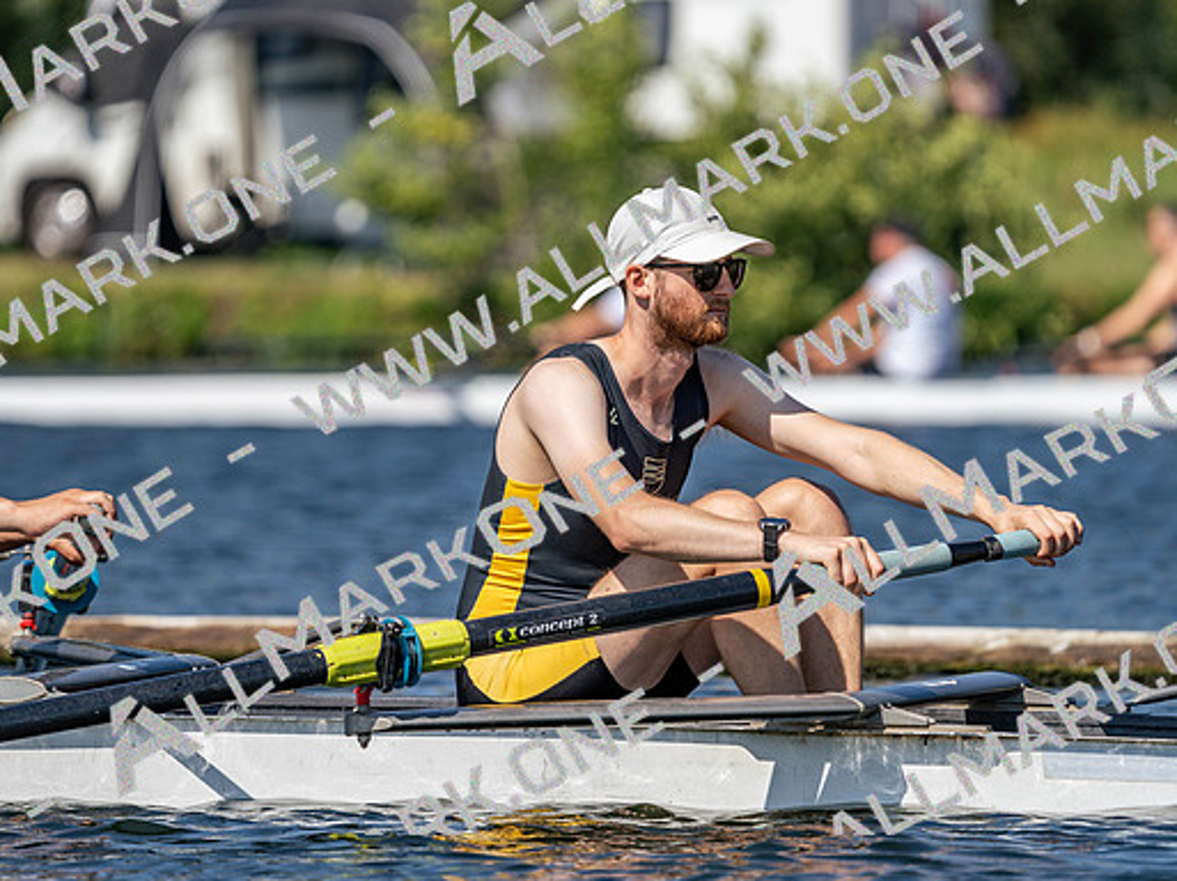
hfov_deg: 4.6
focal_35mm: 432
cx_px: 576
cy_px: 442
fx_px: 14678
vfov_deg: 3.4
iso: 200
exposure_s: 1/2000
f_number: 6.3
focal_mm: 397
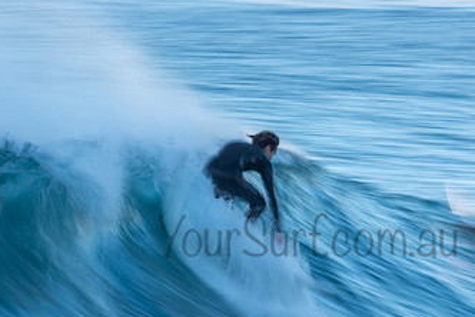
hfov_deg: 1.6
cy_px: 223
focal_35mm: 1309
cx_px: 306
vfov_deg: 1.1
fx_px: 17286
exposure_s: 1/20
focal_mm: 500
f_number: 20
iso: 100
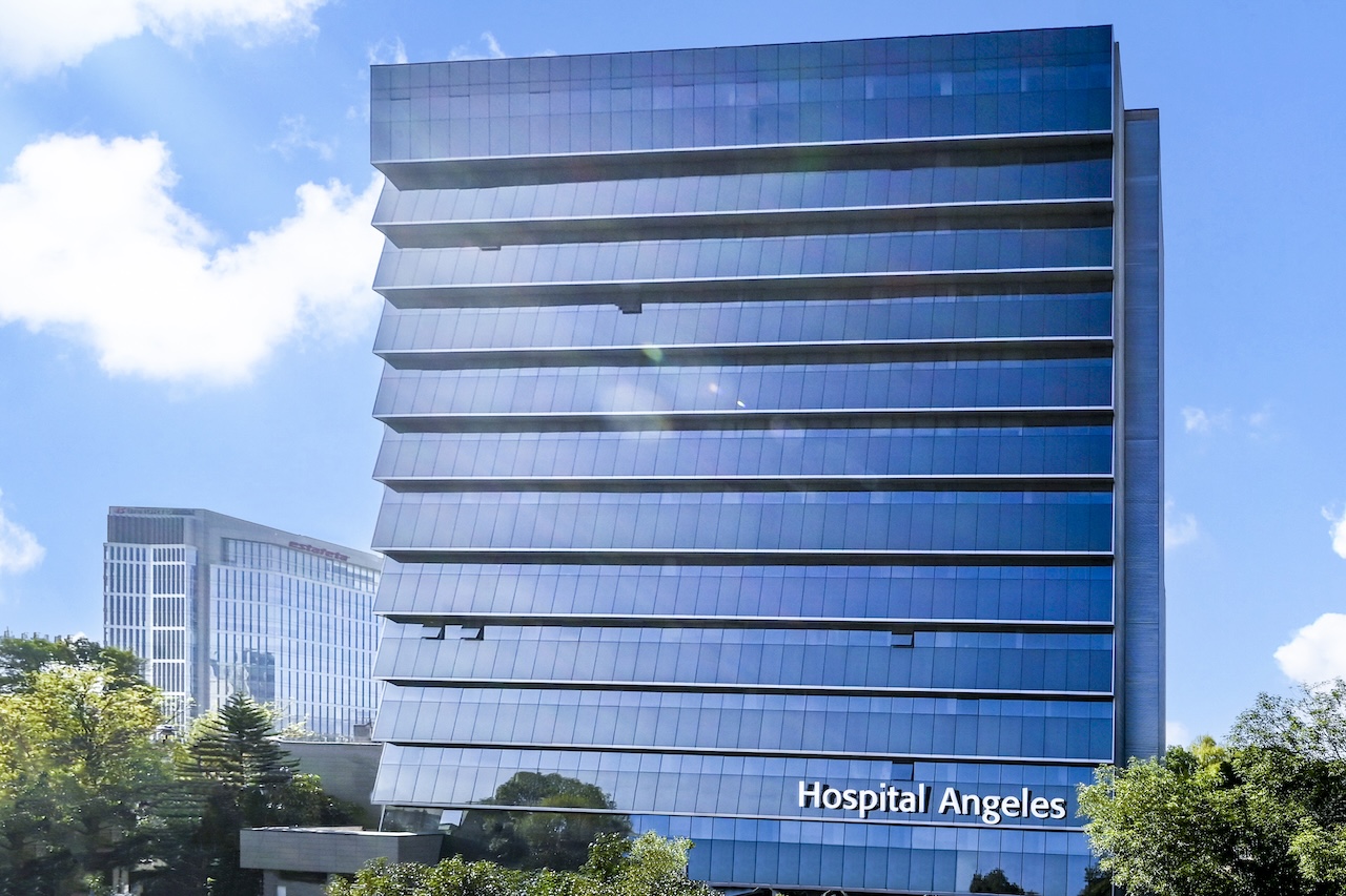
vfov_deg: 77.3
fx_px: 561
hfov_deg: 100.4
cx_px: 673
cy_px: 448
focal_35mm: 15
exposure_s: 1/200
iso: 100
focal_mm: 10
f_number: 11
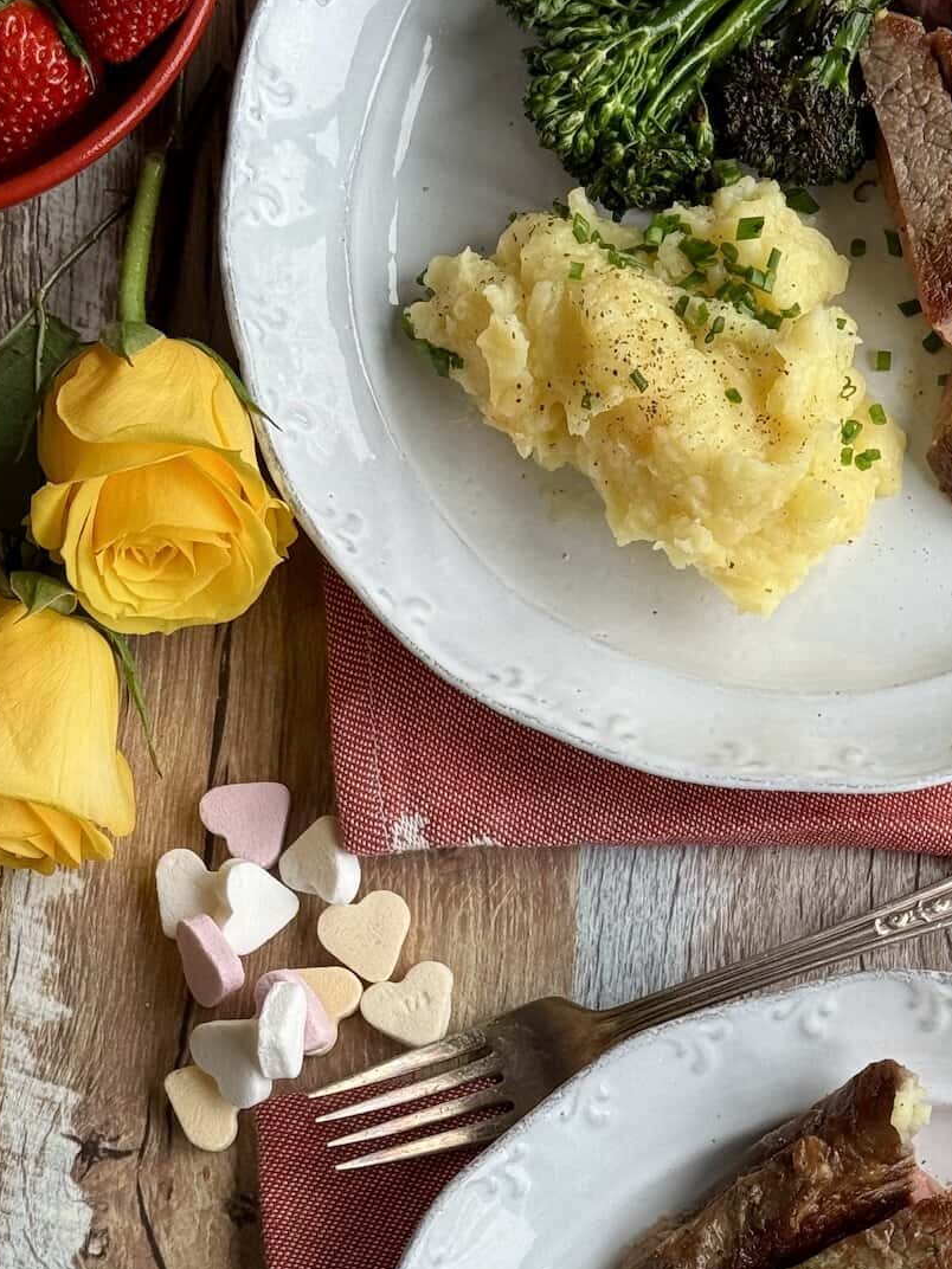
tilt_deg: -82.8
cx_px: 723
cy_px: 1001
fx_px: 3154
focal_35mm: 86
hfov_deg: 17.1
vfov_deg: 22.5
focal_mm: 6.76
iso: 64
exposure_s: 1/171
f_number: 1.78
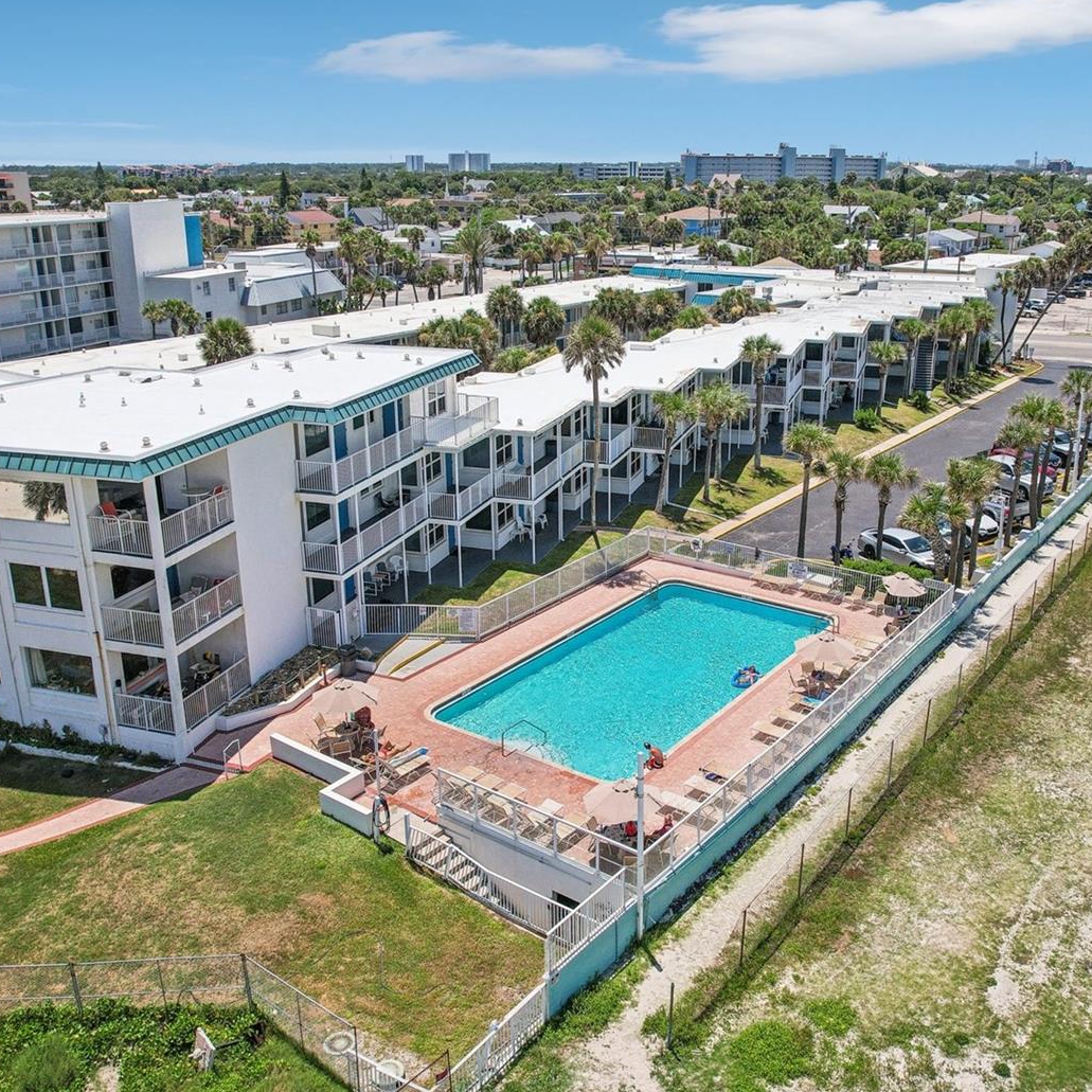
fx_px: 1035
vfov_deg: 55.6
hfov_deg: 55.4
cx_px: 629
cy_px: 538
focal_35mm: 29
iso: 130
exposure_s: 1/4000
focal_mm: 8.4
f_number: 2.8
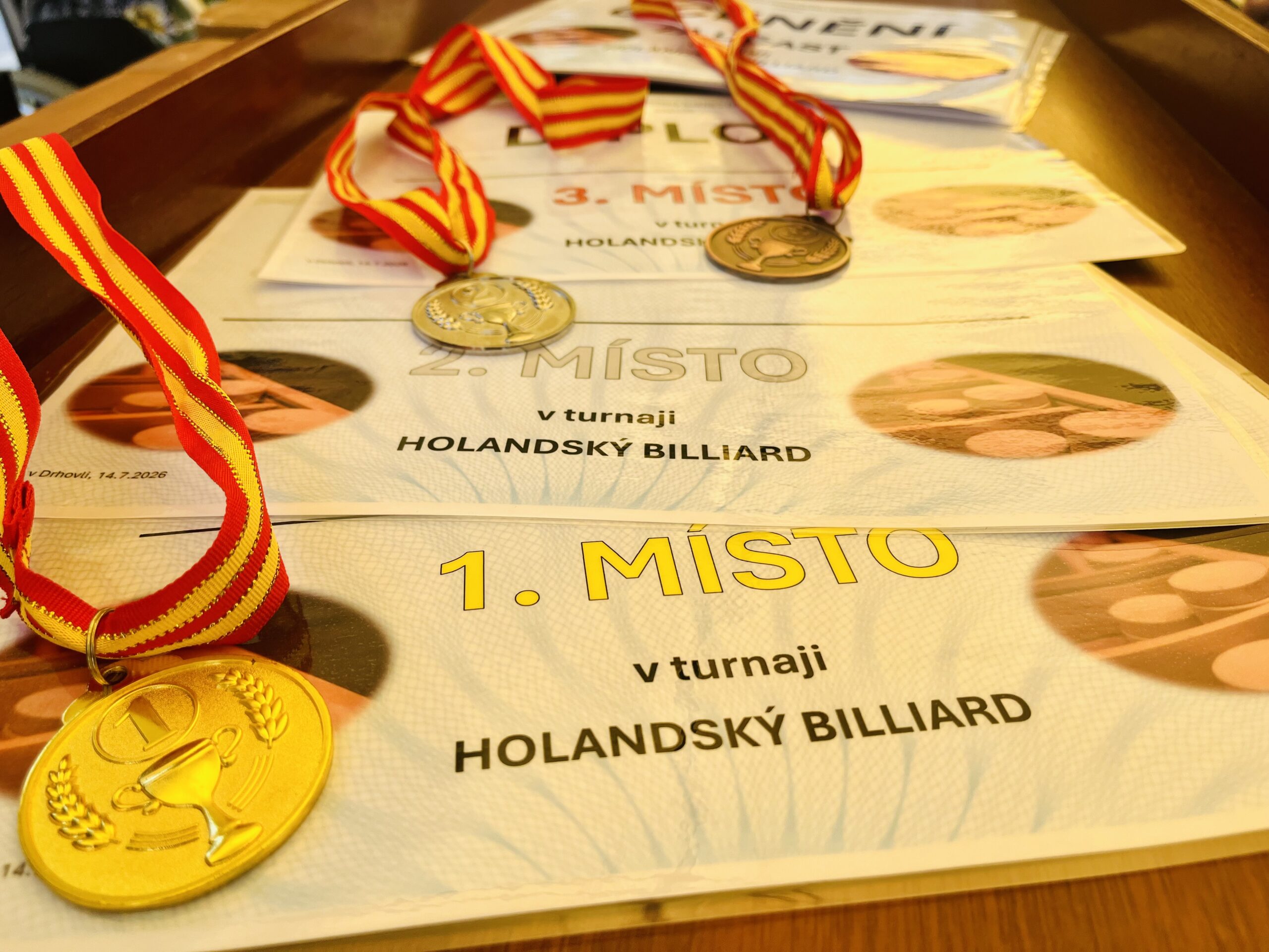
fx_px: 953
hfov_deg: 67.3
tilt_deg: -34.3
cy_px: 476
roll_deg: -0.9
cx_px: 634
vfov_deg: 53.1
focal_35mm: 26
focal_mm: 5.1
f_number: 1.6
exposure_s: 1/821
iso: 50
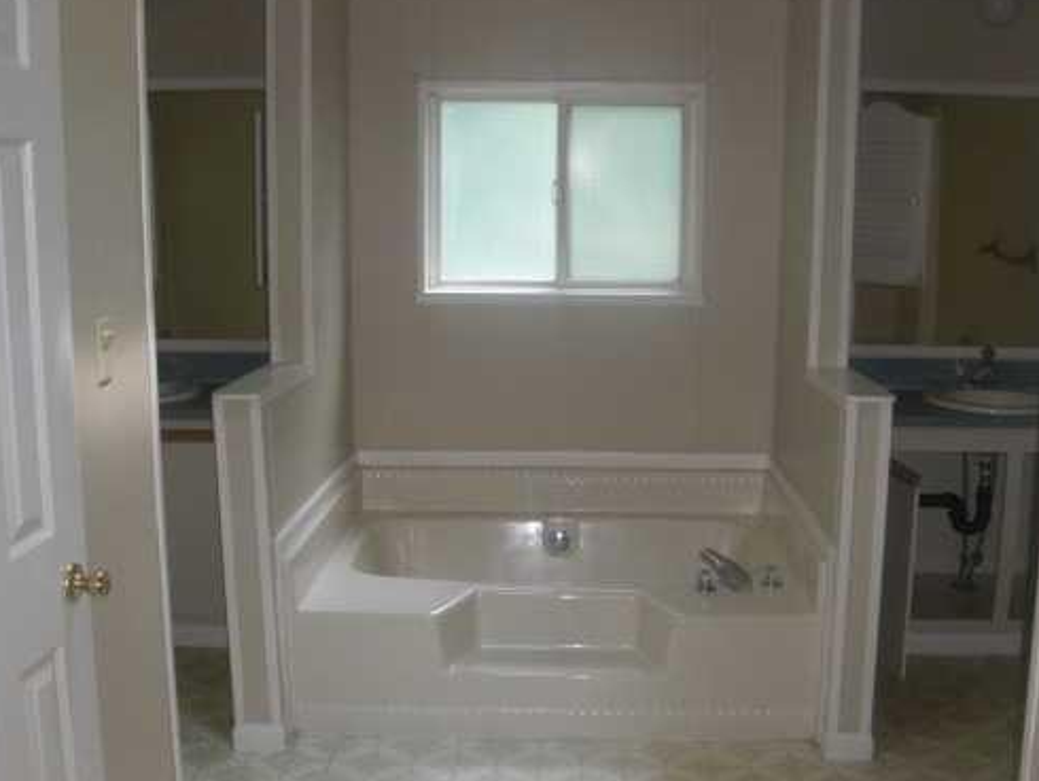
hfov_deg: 40.4
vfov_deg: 30.9
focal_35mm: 47
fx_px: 1411
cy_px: 393
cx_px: 549
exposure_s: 1/60
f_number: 2.8
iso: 200
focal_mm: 6.3
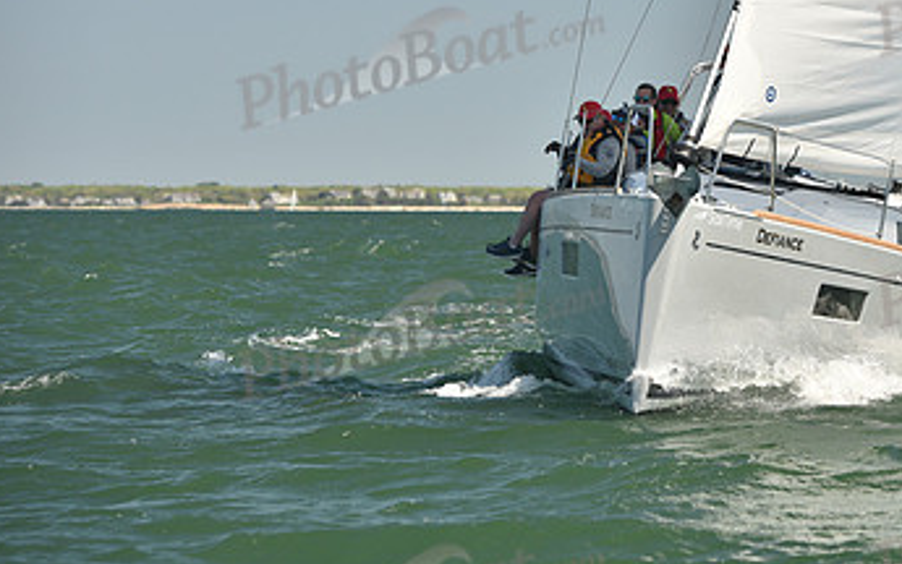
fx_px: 5140
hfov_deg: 10.0
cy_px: 161
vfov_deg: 6.3
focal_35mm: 209
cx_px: 743
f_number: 4.5
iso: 250
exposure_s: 1/800
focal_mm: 122
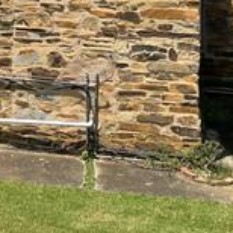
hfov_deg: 14.2
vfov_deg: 13.8
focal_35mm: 119
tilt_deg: -0.3
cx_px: -41
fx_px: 906
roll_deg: +0.7
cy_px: -106
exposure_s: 1/3731
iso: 32
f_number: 1.6
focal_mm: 4.2
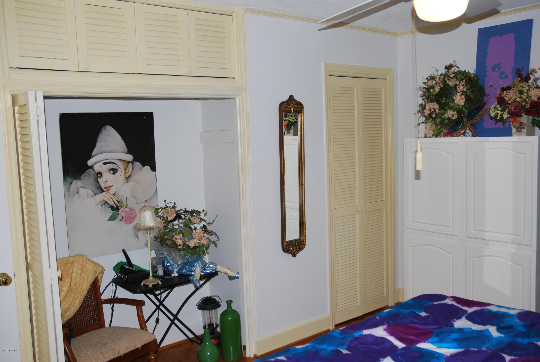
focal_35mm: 36
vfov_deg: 37.0
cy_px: 181
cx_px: 270
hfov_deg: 53.1
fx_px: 541
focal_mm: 24
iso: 200
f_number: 3.8
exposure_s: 1/60
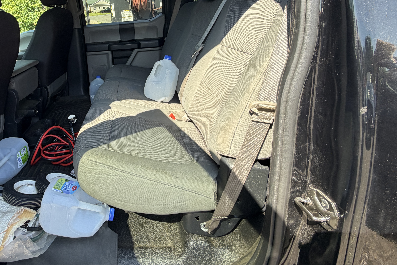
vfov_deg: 57.2
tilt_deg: -11.9
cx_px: 118
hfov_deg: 77.3
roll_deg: +4.5
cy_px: 74
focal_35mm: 21
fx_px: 232
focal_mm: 2.22
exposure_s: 1/146
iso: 40
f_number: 2.2
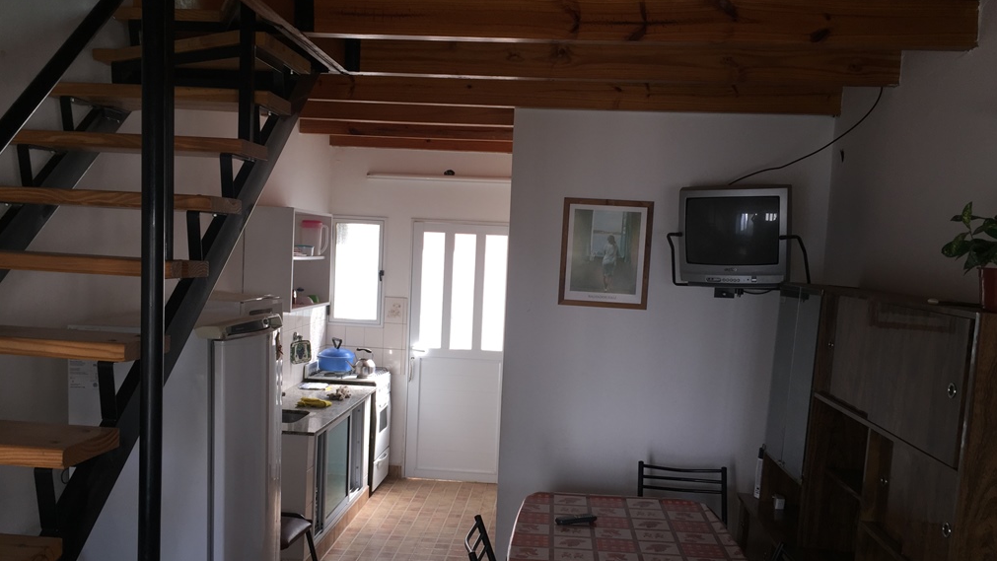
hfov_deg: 61.0
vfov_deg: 36.6
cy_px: 317
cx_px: 503
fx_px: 846
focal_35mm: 32
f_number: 2.2
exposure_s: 1/60
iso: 32
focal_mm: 4.15
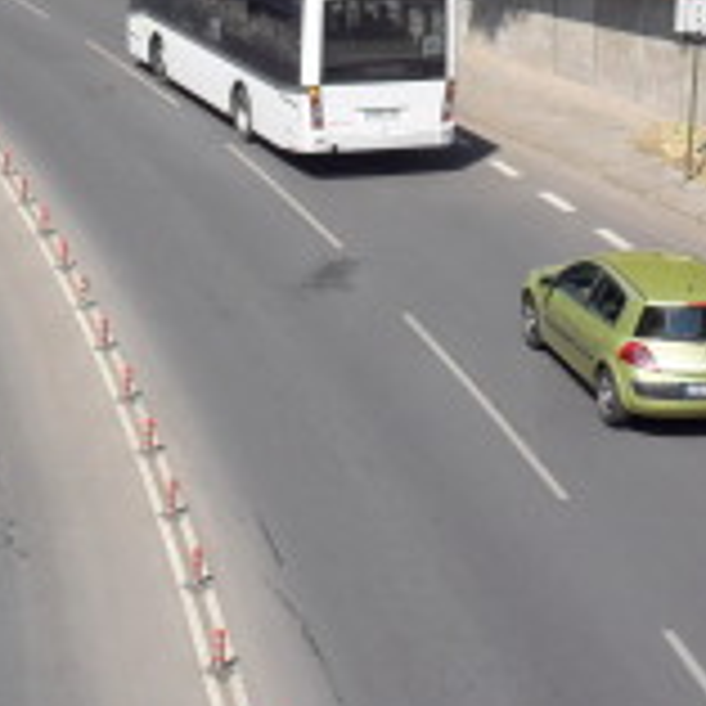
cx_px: 49
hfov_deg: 17.3
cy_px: 76
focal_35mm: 99
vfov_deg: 17.3
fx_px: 2284
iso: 100
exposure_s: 1/500
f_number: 4.5
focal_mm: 7.8
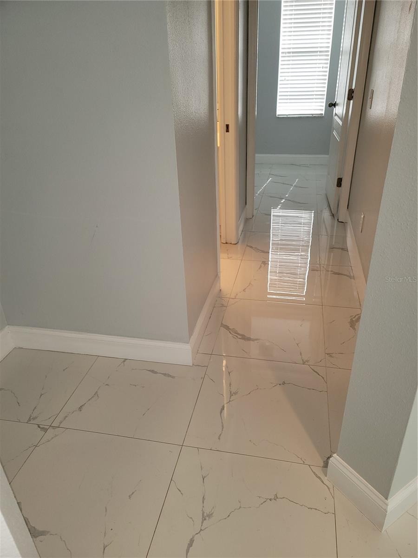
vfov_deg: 69.4
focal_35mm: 25
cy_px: 279
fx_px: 403
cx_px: 209
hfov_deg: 54.9
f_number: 1.8
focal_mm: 7
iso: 100
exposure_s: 1/30
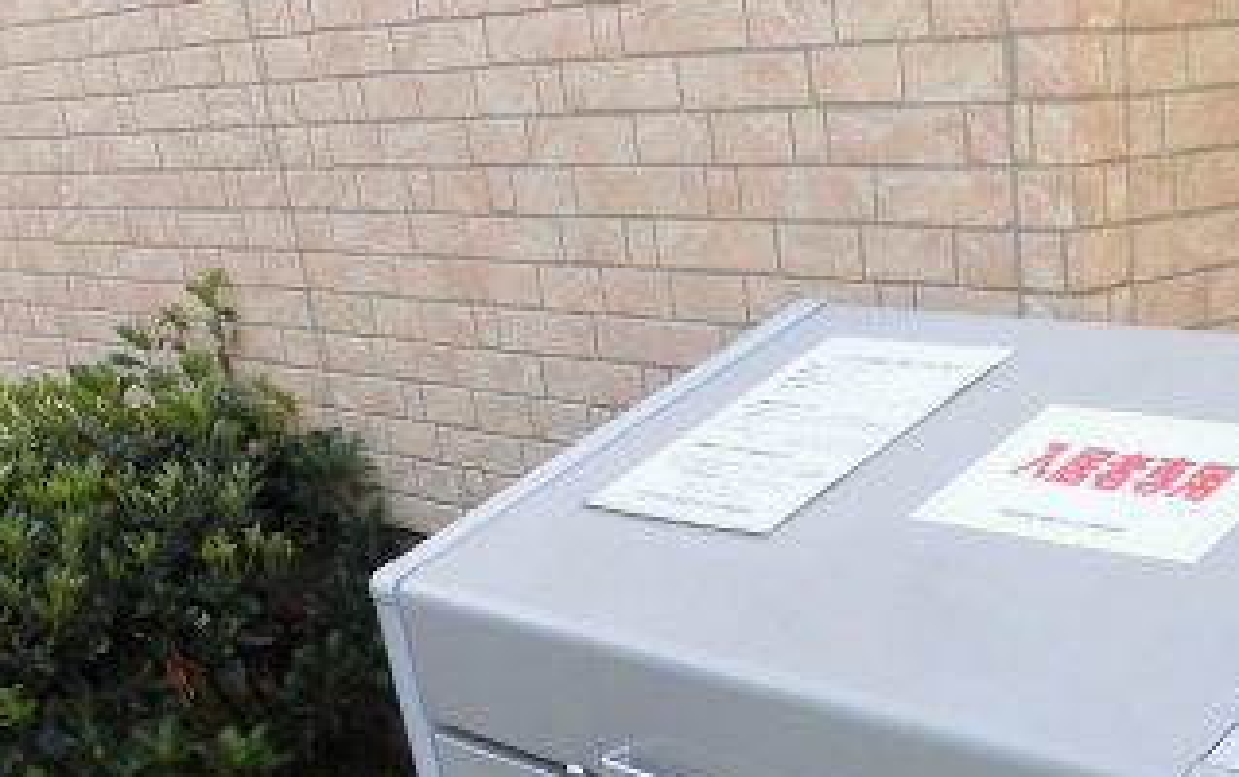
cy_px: 890
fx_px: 1724
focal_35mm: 51
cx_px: 1049
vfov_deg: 23.6
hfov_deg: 37.6
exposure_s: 1/100
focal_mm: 4.3
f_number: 3.1
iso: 125
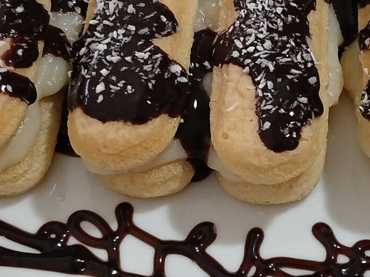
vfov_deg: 15.5
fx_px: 1015
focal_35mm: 95
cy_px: 155
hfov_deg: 20.4
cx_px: 293
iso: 125
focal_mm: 3.98
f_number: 1.8
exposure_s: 1/50
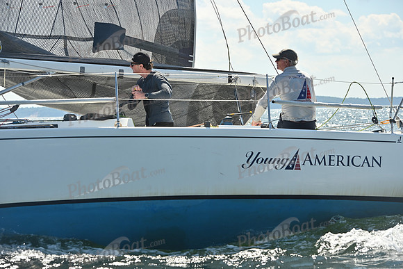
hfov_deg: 16.4
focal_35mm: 125
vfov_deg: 11.0
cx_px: 202
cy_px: 134
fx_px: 1400
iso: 250
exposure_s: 1/1250
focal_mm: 125
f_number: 8
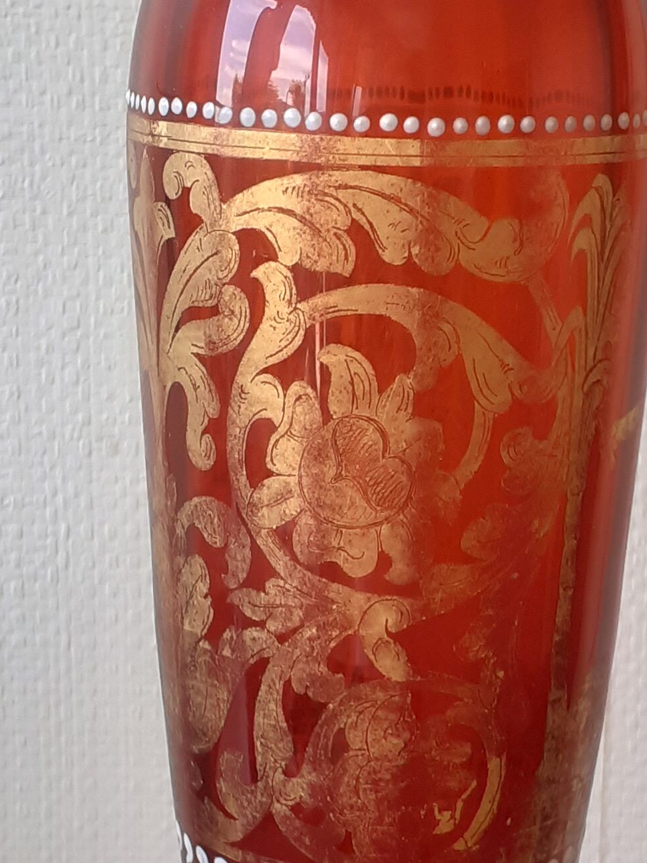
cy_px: 577
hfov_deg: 17.2
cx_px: 377
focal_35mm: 86
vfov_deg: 22.7
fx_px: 2143
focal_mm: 3.6
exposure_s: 1/100
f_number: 1.9
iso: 50
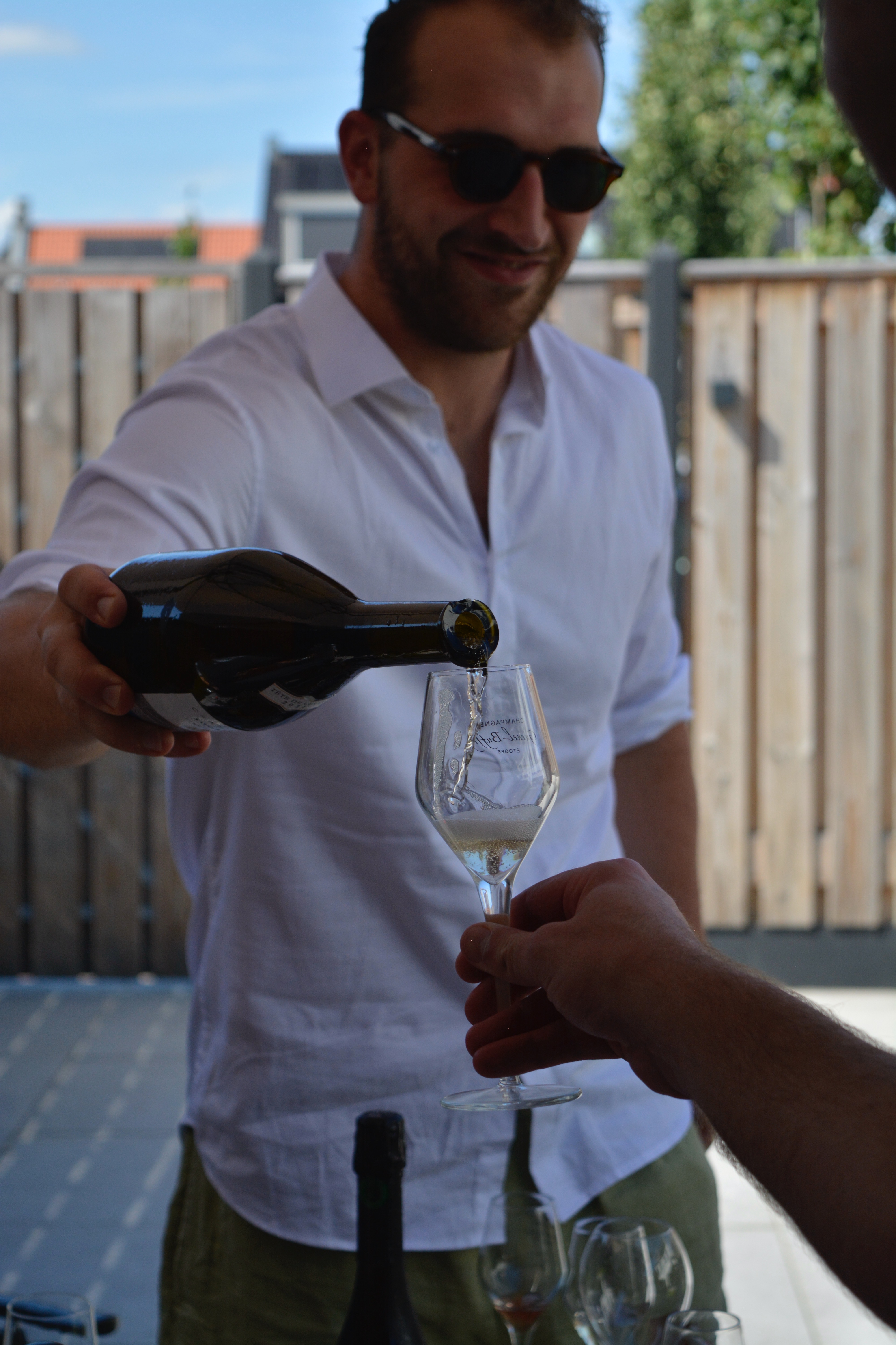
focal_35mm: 82
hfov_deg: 16.6
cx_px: 448
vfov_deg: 24.6
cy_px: 672
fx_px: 3080
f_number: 5.6
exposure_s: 1/1250
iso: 400
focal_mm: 55
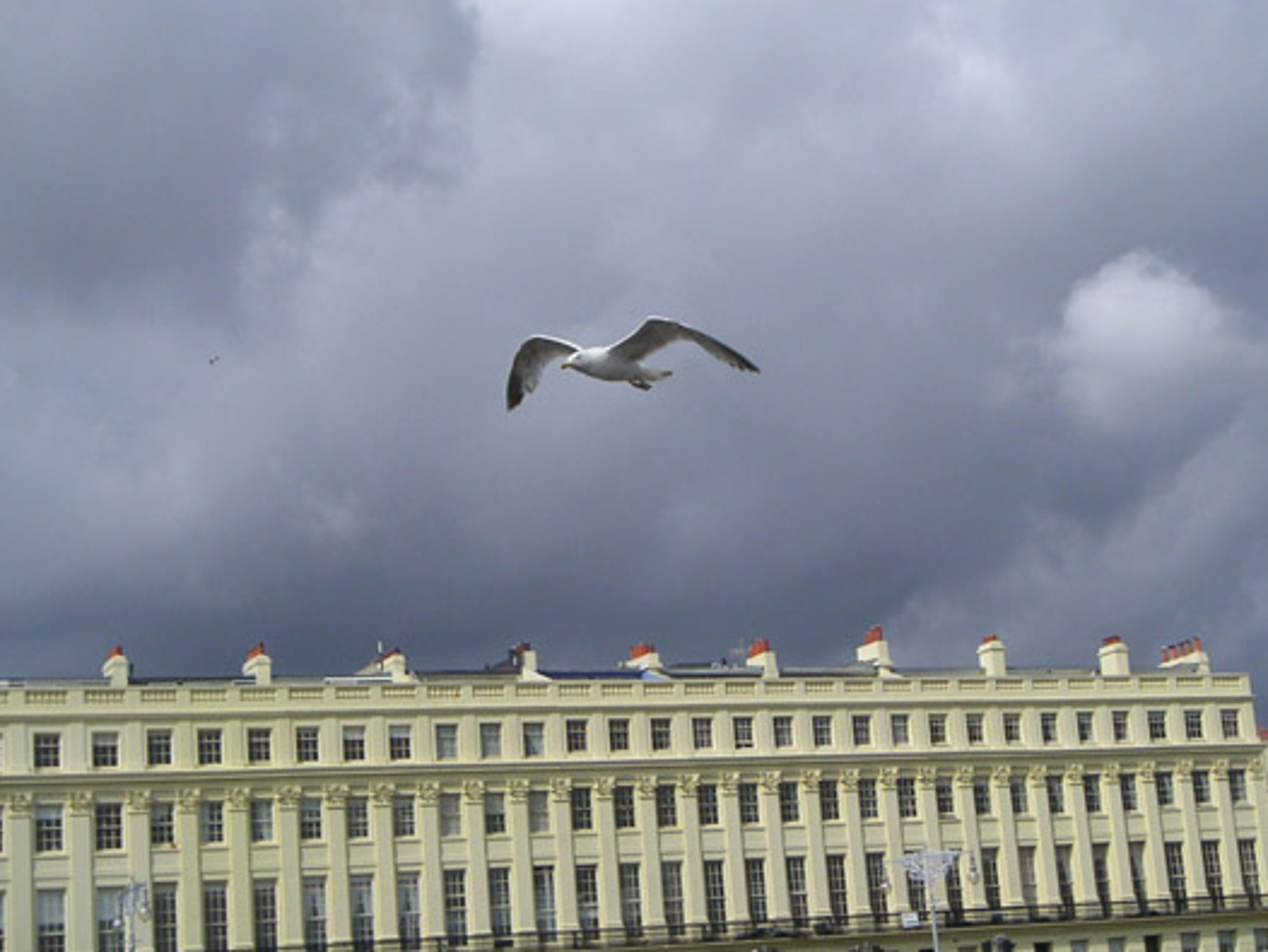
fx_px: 2492
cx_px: 641
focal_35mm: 68
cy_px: 431
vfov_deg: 21.6
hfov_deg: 28.5
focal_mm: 8.5
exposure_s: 1/350
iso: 50
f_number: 6.7
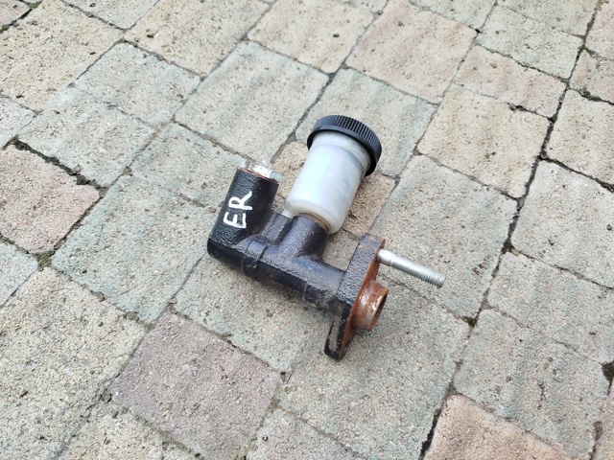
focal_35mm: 24
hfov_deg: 71.6
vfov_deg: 56.8
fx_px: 426
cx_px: 307
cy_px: 230
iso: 64
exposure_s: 1/100
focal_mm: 5.31
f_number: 1.7
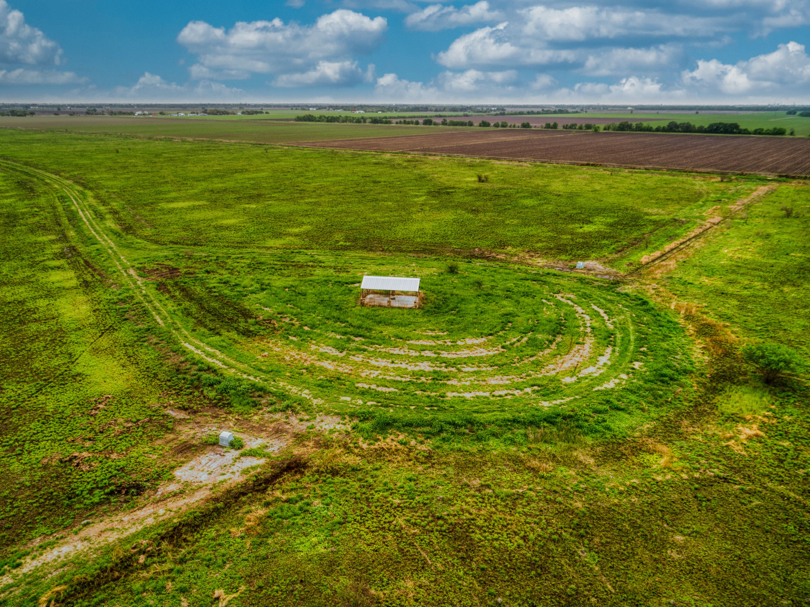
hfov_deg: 67.1
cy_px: 303
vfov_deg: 53.1
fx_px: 608
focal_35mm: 26
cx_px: 364
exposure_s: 1/100
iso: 100
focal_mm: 8.8
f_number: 3.5
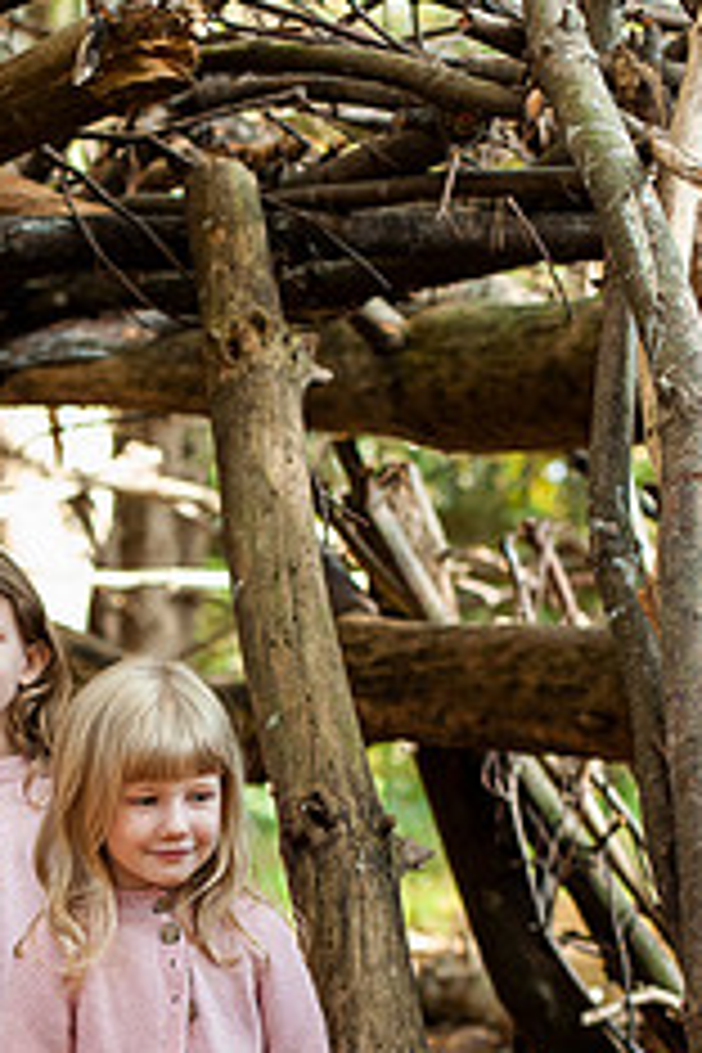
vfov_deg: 20.7
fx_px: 2808
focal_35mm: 96
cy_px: 1004
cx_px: 38
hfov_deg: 14.1
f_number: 3.2
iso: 1000
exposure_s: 1/160
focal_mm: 50
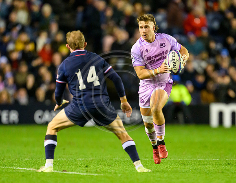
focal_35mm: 859
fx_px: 5935
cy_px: 118
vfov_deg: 1.8
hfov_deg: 2.3
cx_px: 150
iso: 10000
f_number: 4
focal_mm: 560
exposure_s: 1/1000
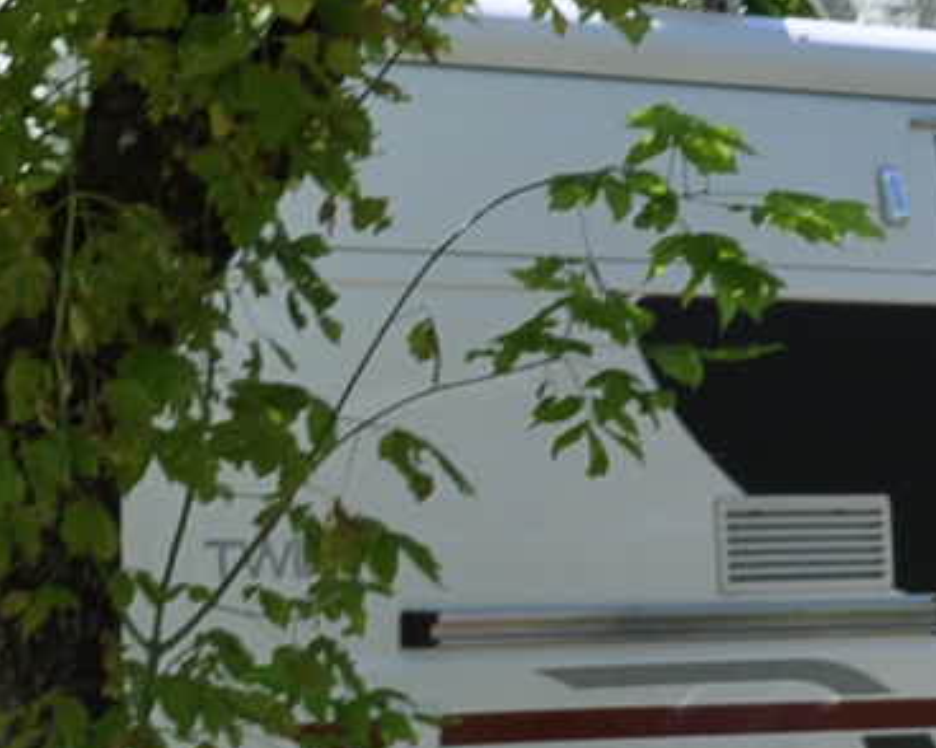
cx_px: 2009
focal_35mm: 213
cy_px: 542
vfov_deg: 7.2
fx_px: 5897
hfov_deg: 8.5
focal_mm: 26
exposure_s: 1/125
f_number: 11
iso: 200
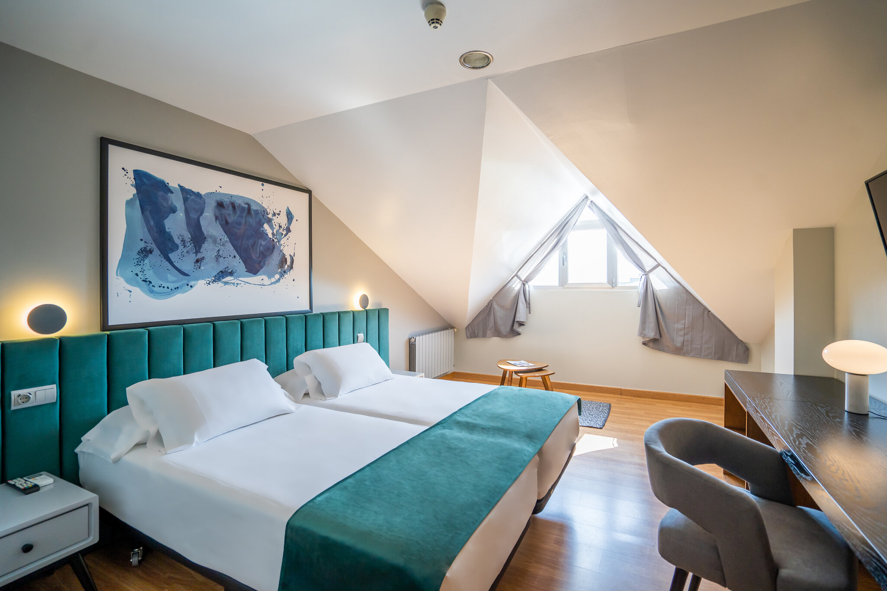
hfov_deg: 96.7
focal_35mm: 16
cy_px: 296
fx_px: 394
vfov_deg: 73.7
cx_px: 444
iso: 320
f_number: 4
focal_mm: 16
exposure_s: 1/160
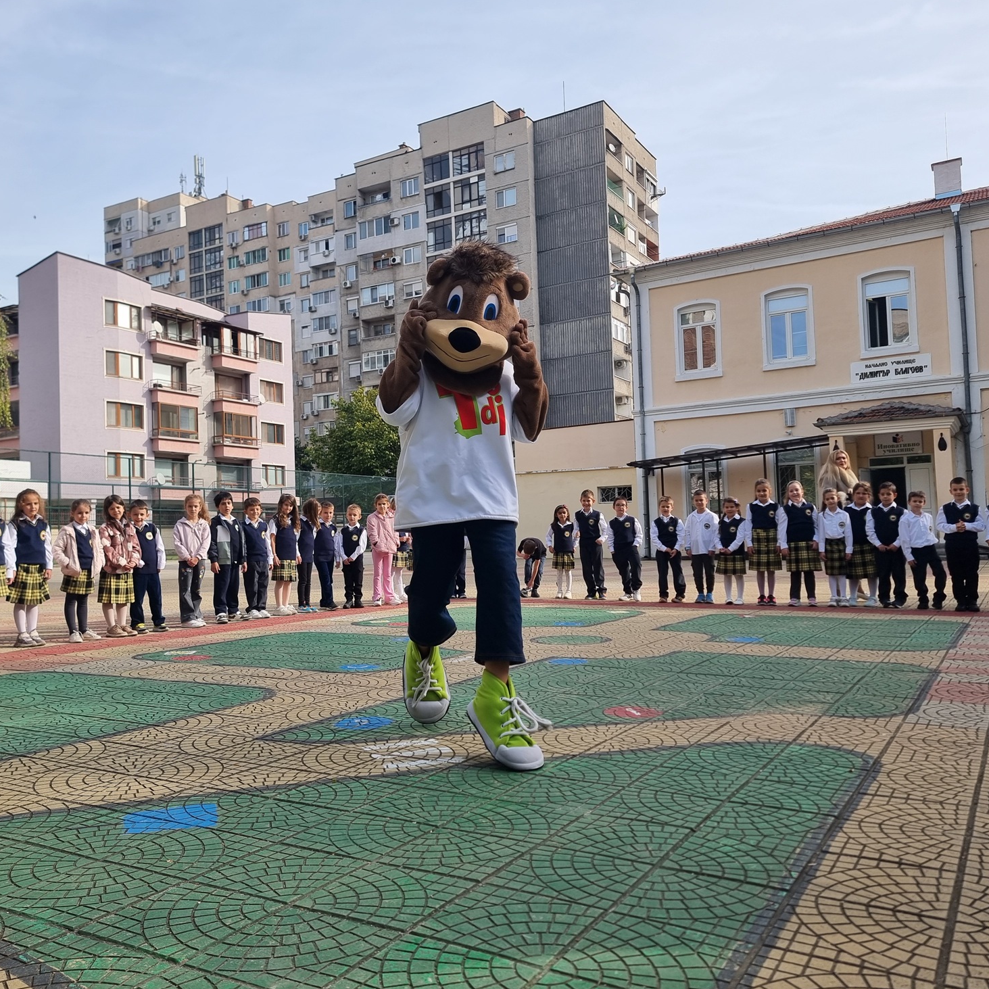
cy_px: 487
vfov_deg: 55.6
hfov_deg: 55.5
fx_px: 937
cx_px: 441
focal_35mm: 29
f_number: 1.8
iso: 50
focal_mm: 6.7
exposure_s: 1/638
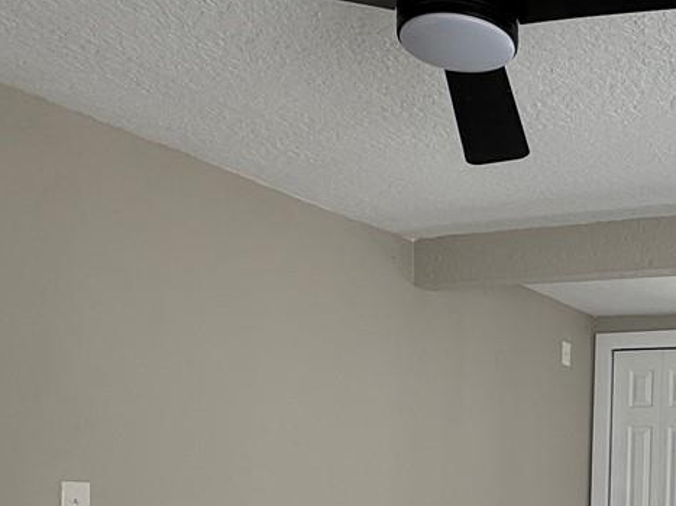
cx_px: 646
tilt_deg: -0.9
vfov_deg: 28.3
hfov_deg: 36.4
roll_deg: -1.1
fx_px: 937
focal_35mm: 48
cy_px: 510
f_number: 2.2
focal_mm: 2.22
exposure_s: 1/99
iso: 80
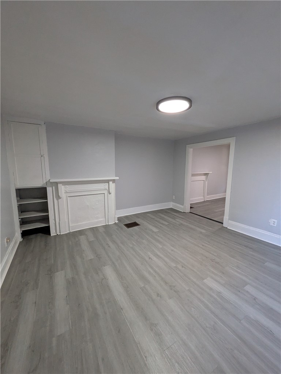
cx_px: 140
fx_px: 152
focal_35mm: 14
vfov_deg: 102.1
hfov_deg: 85.7
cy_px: 187
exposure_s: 1/120
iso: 733
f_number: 2.2
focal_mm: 1.83
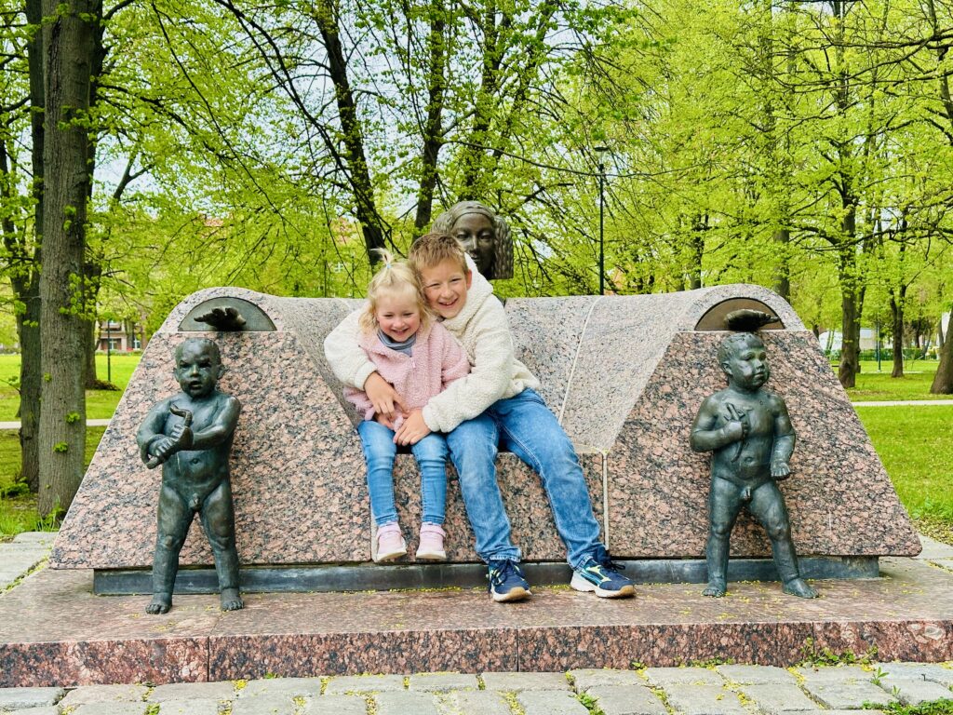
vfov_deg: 30.3
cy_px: 358
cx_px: 476
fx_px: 1321
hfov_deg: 39.7
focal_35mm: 48
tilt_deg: -0.4
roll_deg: +0.8
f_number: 1.78
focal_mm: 6.86
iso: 64
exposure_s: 1/830
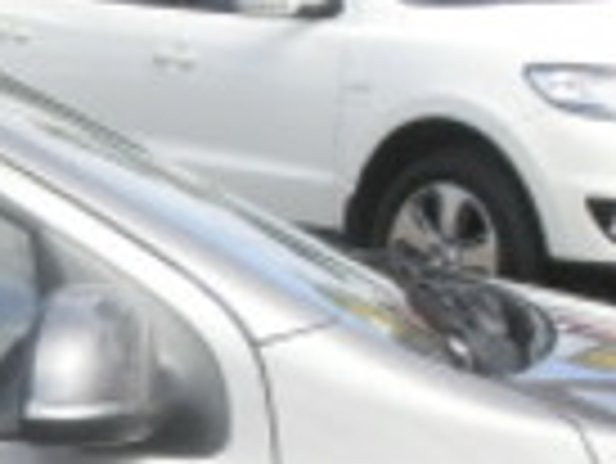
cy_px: 577
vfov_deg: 10.0
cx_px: -387
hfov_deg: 12.6
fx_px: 2600
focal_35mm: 146
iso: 80
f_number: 3.3
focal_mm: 4.4
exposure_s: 1/640
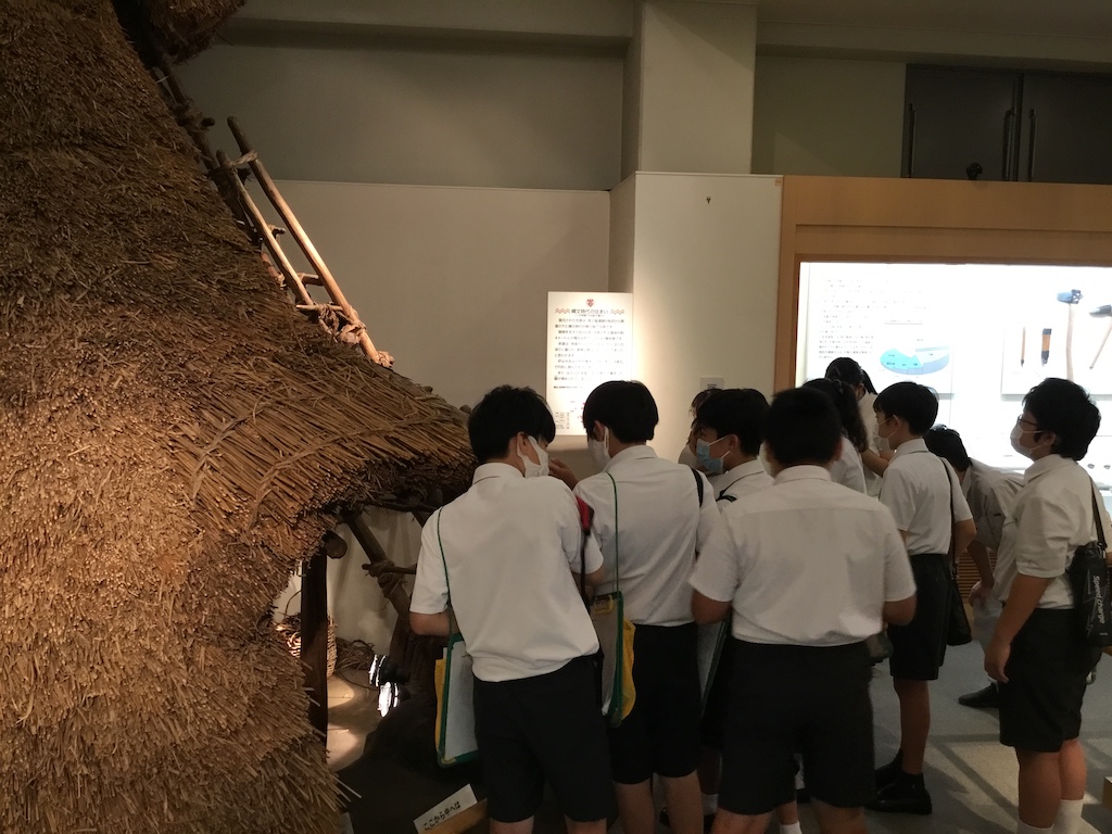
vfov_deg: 45.4
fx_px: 996
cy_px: 417
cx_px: 556
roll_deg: -0.8
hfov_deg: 58.4
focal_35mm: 31
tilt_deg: -4.4
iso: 100
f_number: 2.4
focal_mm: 3.3
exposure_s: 1/30
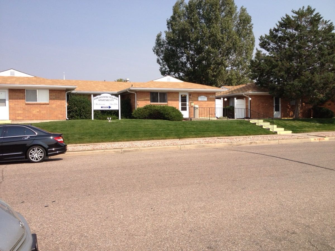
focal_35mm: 35
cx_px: 168
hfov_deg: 52.6
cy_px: 126
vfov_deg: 40.7
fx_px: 339
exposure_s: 1/1727
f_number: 2.4
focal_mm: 4.28
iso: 64
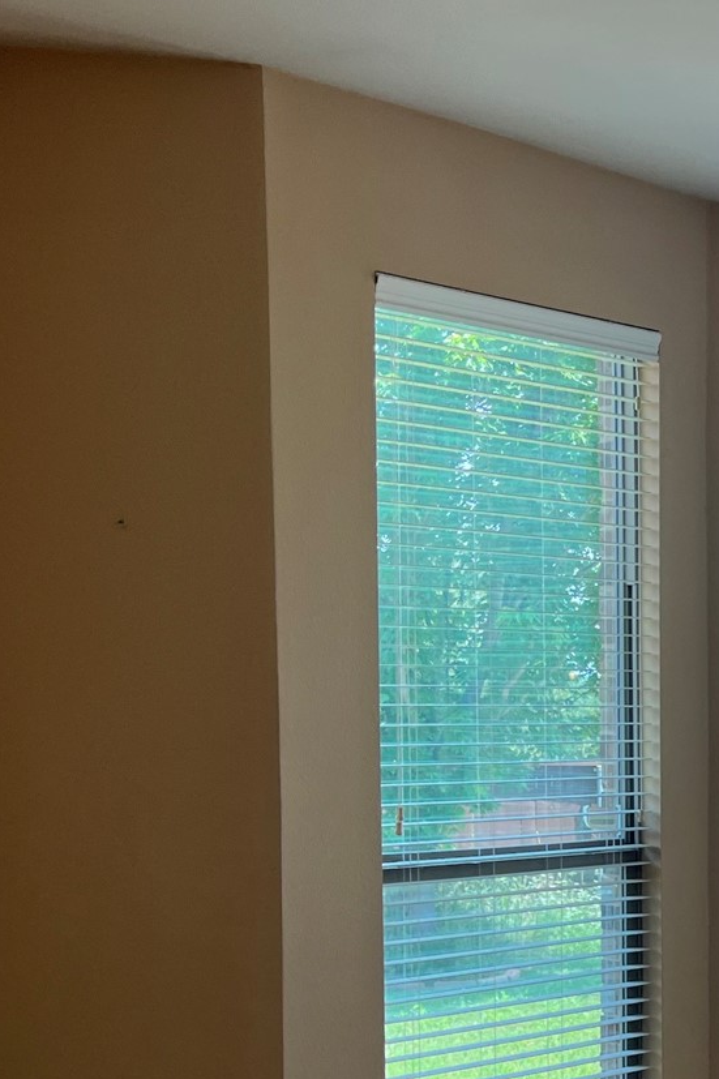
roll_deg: -1.1
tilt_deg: -6.5
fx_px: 2008
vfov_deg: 29.3
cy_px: 877
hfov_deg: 18.4
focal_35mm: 67
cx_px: 1030
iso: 40
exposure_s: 1/165
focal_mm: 5.1
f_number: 1.6
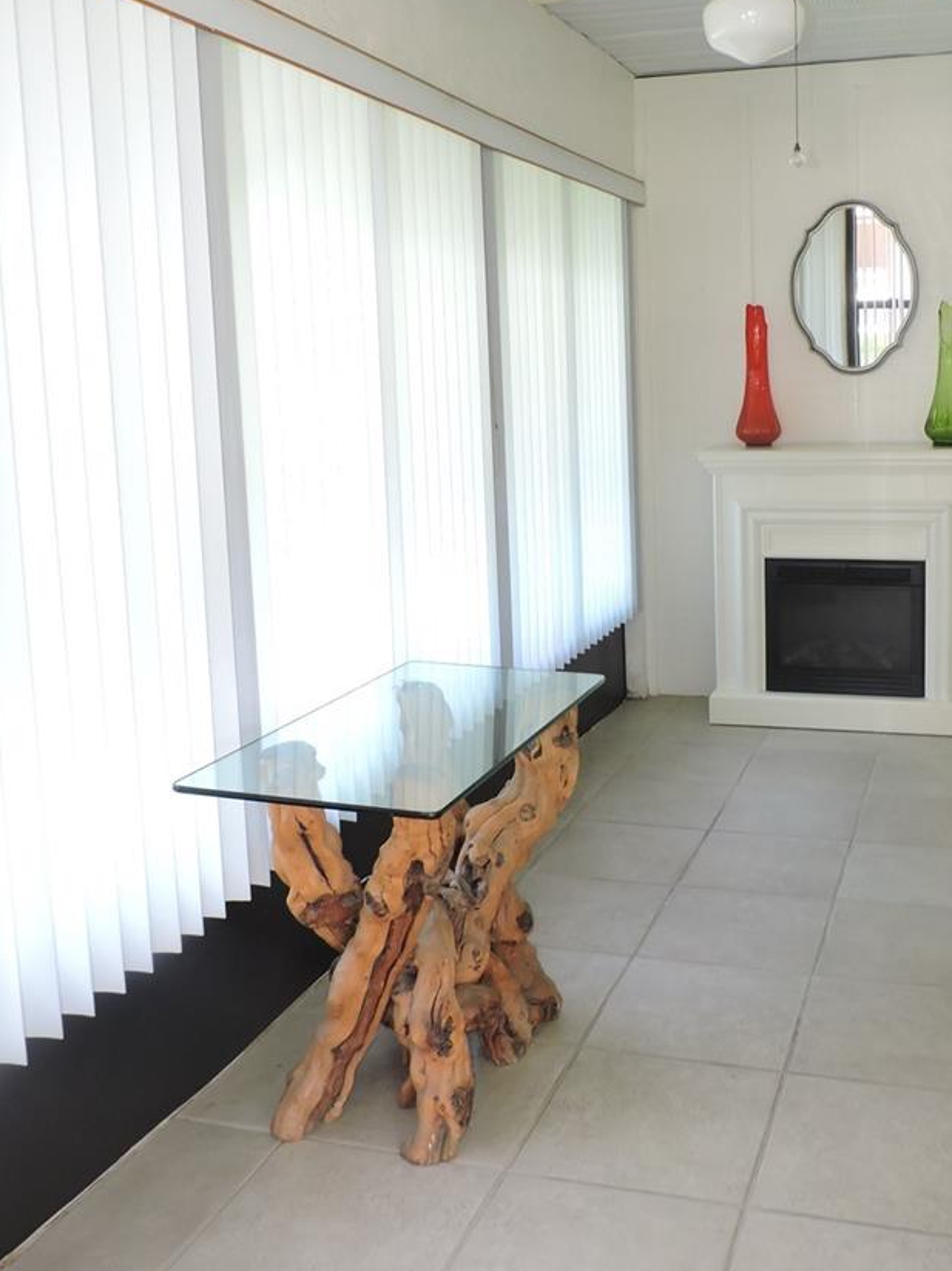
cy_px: 539
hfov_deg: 40.1
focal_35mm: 35
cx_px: 642
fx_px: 1284
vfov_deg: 52.4
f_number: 3
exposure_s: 1/40
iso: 220
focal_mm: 4.3
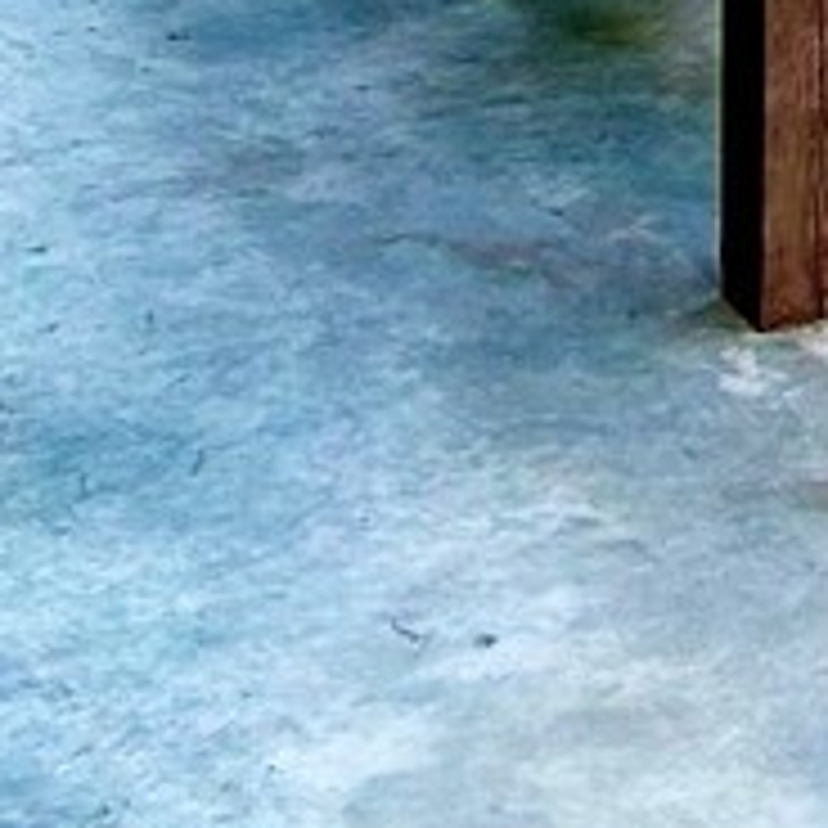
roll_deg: -1.5
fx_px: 5412
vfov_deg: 8.0
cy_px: -1300
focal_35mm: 200
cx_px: 1854
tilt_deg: -7.6
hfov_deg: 8.2
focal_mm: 5.7
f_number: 1.5
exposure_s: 1/258
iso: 40
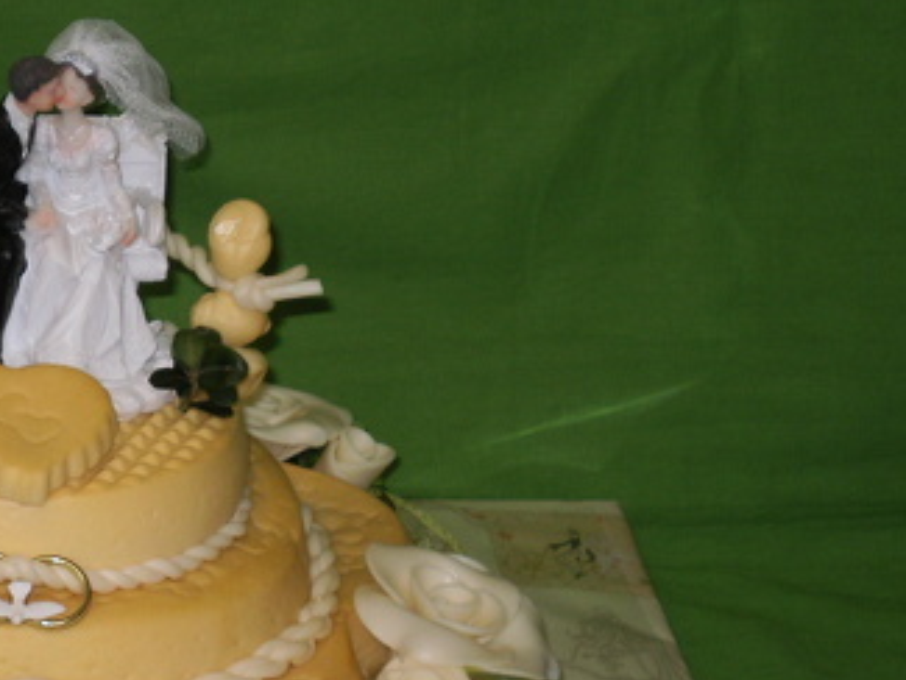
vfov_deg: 12.1
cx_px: 25
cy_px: 507
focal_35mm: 122
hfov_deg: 15.9
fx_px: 3194
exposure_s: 1/40
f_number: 4.2
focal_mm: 10.3
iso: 100
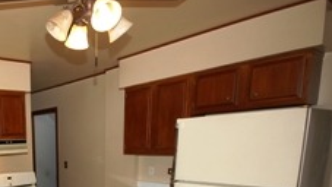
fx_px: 273
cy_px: 199
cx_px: 22
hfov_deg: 53.2
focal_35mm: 31
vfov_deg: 33.6
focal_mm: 10
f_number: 4
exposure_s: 1/60
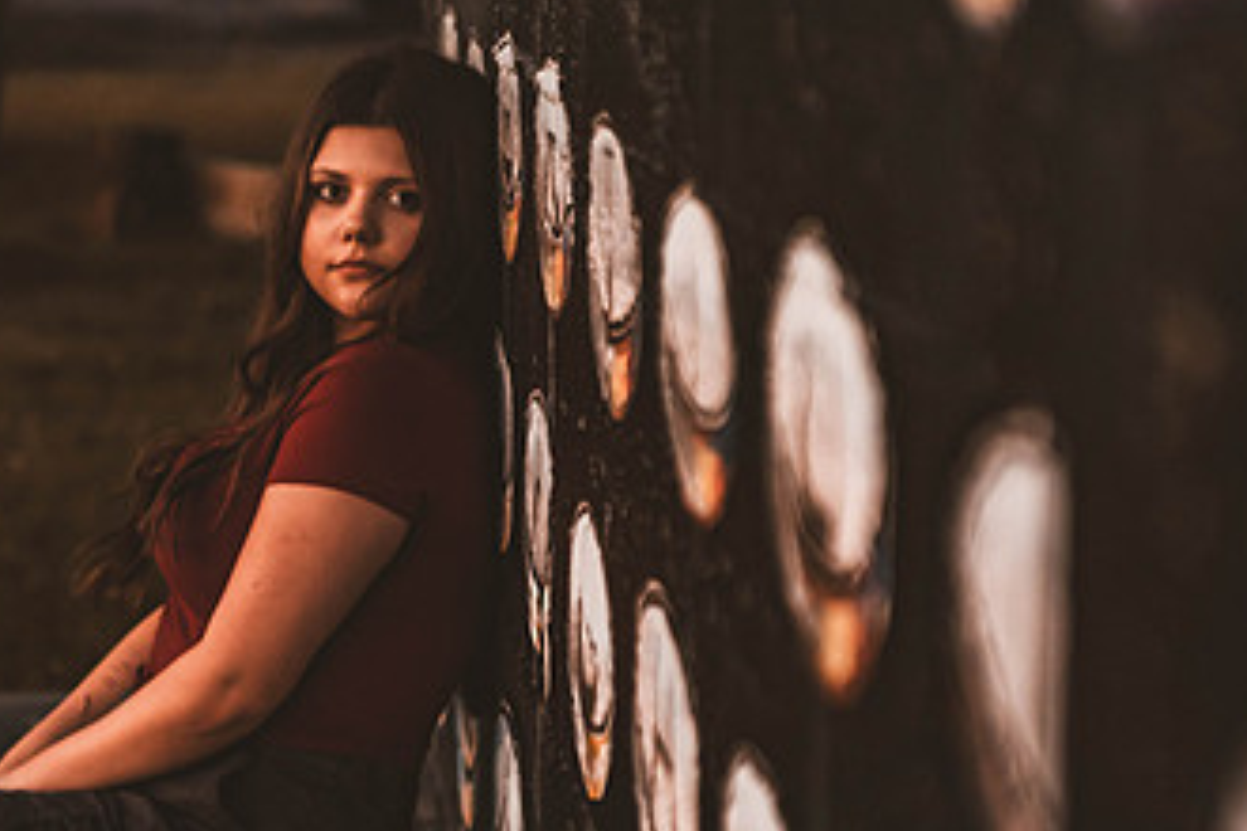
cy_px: 629
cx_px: 525
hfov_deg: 15.5
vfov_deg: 10.4
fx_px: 4572
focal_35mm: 132
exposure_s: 1/100
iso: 1000
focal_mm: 75
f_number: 2.8
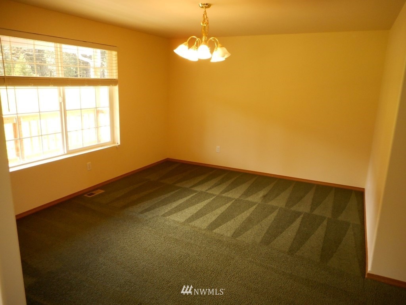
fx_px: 293
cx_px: 203
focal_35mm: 25
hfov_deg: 69.4
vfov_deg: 54.9
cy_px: 152
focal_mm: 4.5
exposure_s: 1/30
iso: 180
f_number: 3.7
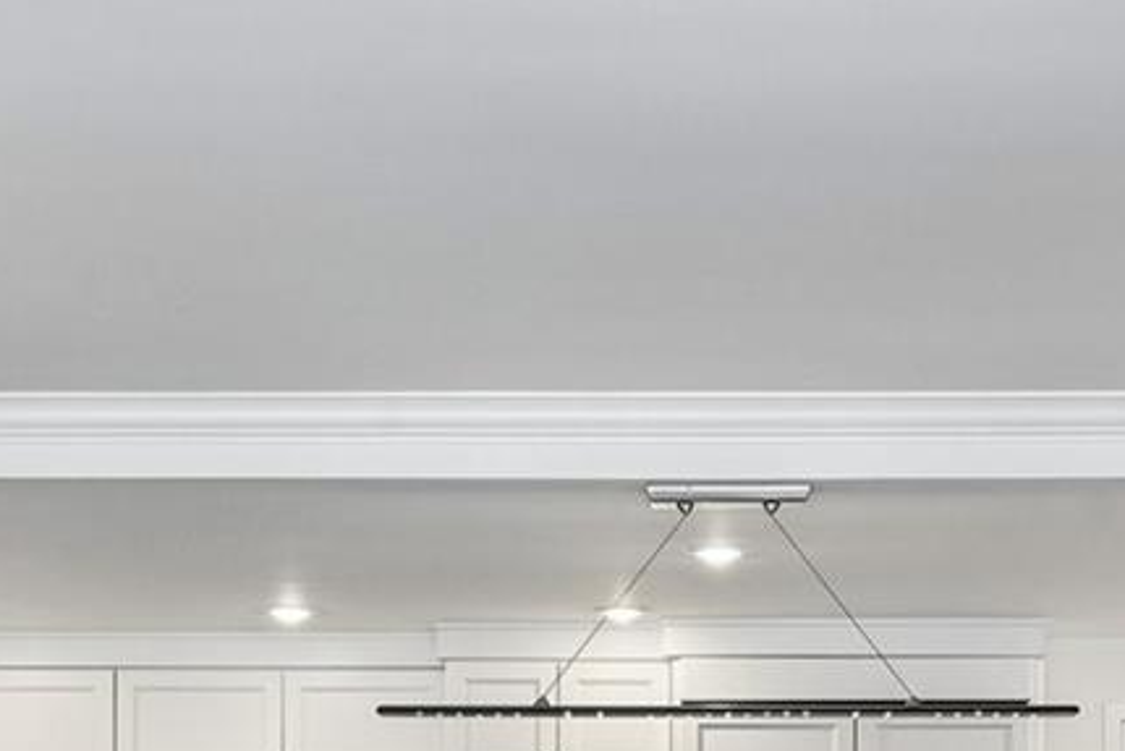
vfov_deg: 14.1
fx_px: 2907
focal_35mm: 93
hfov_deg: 21.9
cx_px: 699
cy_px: 1005
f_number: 10
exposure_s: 1/30
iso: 400
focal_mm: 25
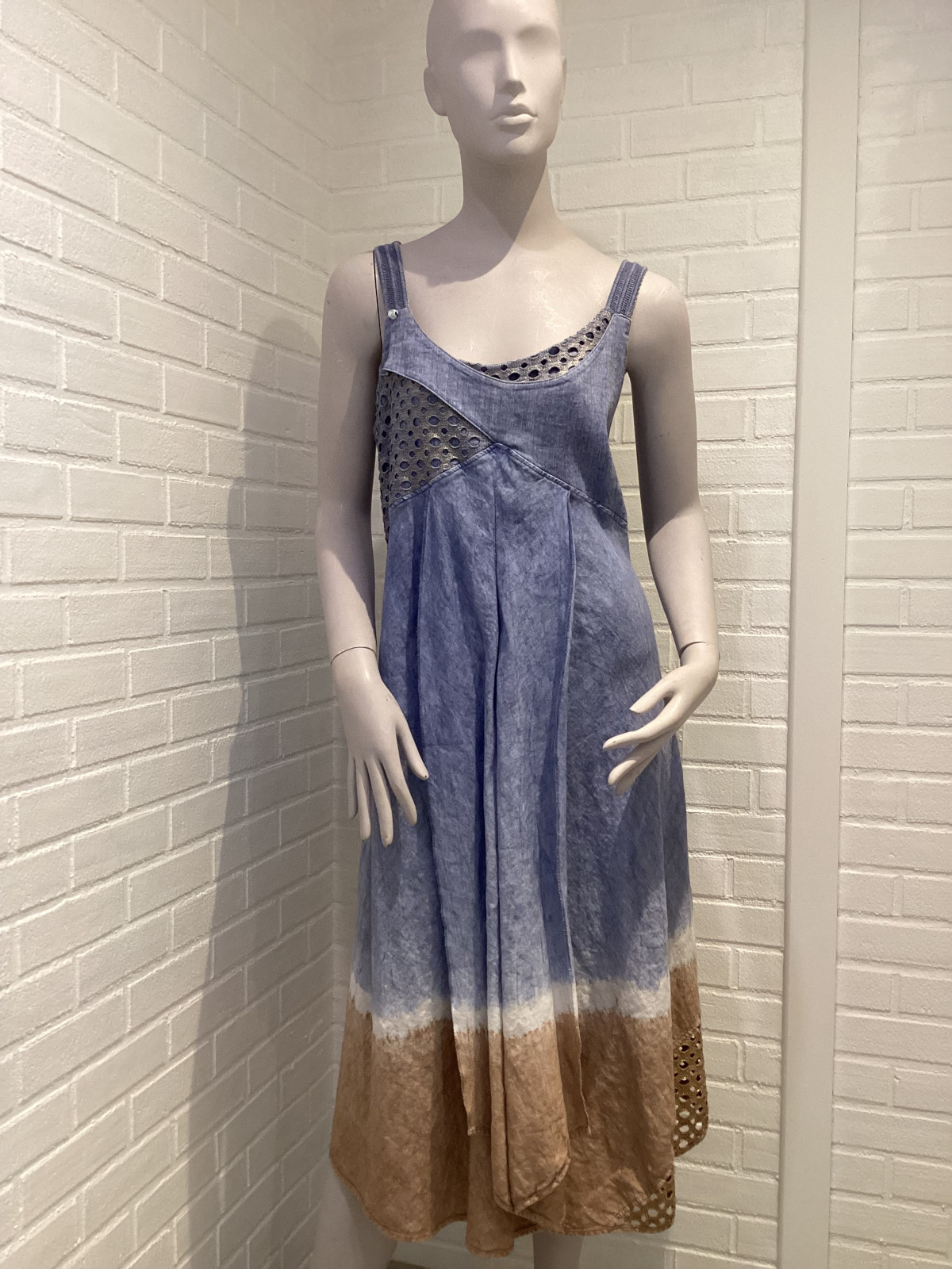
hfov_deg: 45.4
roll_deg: +0.4
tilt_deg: -4.3
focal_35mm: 31
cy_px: 634
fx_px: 1137
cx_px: 476
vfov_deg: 58.4
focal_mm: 3.3
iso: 200
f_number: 2.4
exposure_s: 1/50
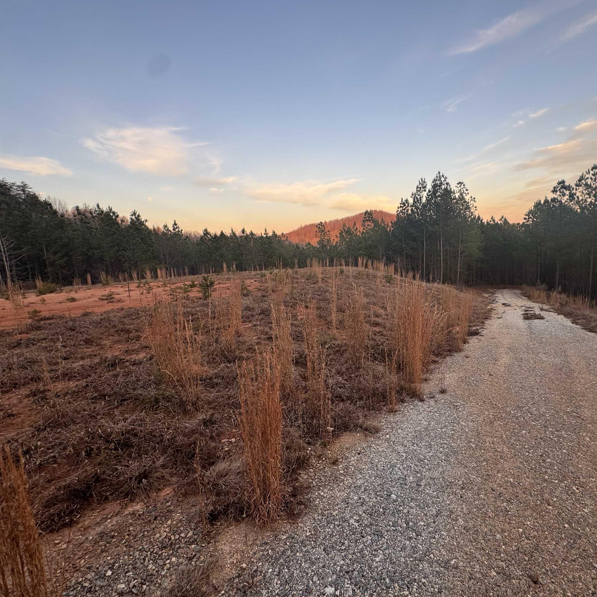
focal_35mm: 17
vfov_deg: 84.0
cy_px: 294
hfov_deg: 82.9
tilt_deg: -8.3
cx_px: 359
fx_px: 332
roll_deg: +3.4
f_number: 2.2
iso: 40
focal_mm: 2.22
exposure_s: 1/152
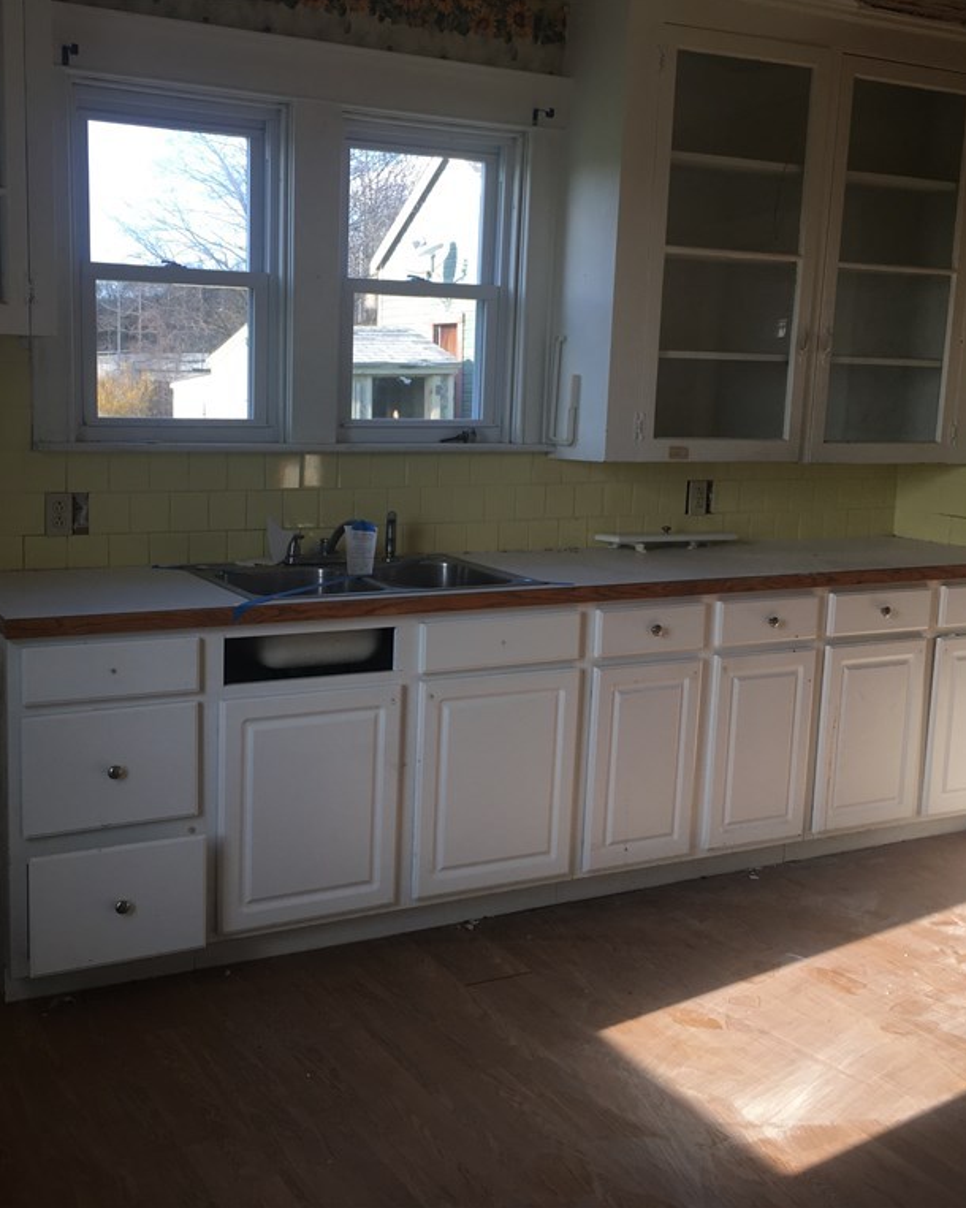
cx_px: 405
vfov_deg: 47.9
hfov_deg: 39.0
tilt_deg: -8.2
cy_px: 602
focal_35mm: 38
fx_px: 1359
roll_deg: -1.6
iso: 25
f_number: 2.2
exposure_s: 1/137
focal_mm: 4.15
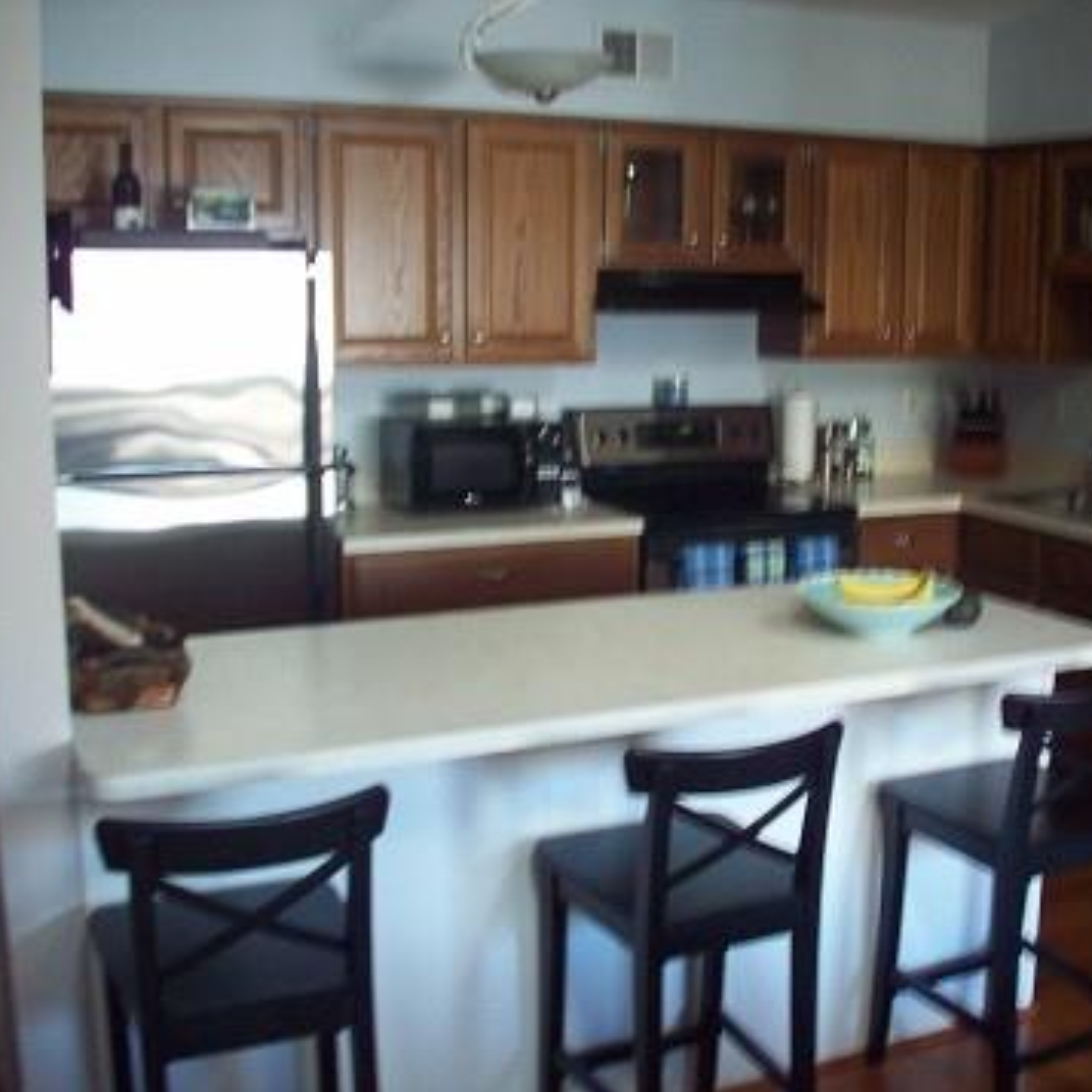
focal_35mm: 44
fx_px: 1570
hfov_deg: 38.1
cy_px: 548
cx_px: 697
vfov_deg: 38.3
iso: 160
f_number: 2.8
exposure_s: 1/12.9
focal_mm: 6.2
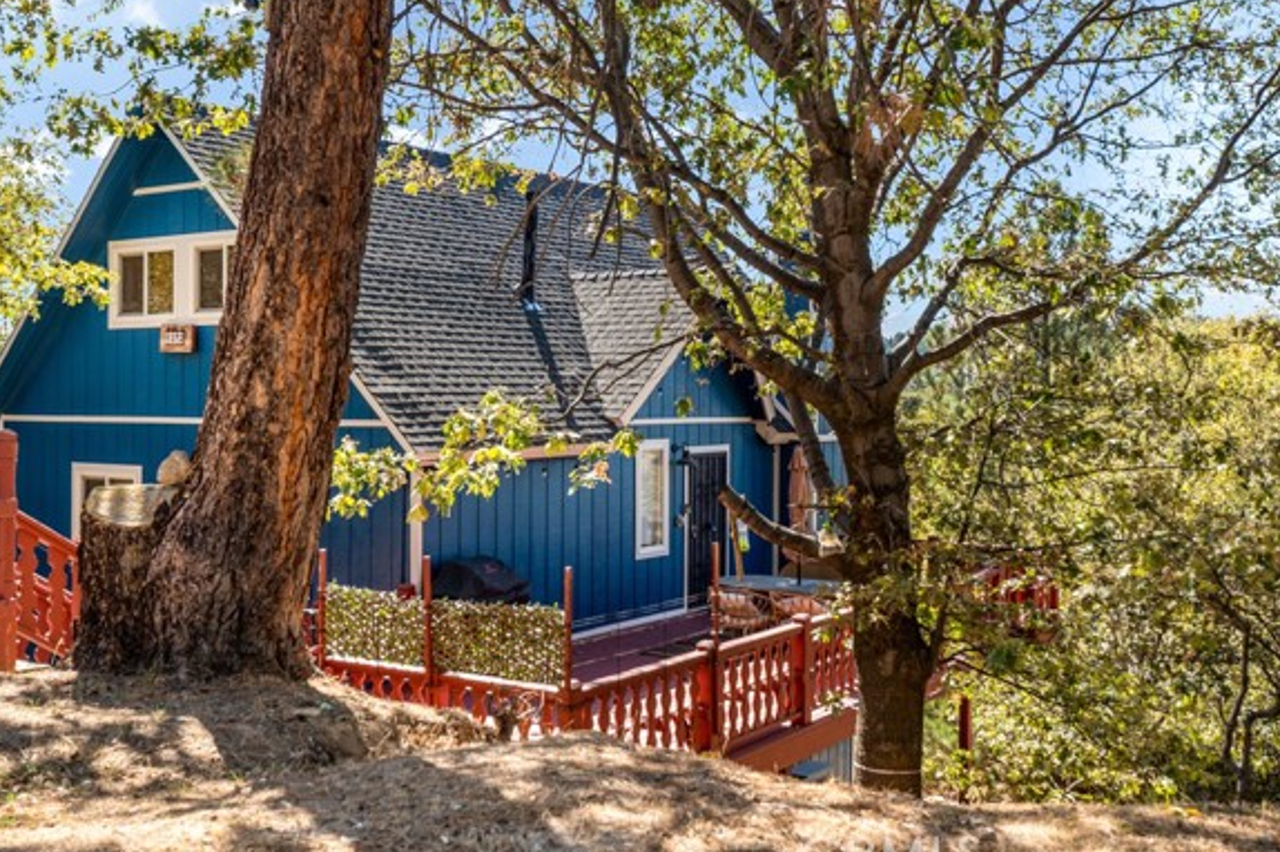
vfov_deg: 34.2
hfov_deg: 49.6
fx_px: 1386
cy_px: 413
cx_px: 647
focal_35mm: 39
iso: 100
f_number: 7.1
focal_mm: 35
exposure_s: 1/100
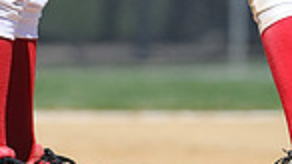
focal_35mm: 1454
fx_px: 11254
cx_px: 151
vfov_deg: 0.8
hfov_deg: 1.5
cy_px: -176
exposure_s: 1/2000
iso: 200
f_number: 4
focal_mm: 300
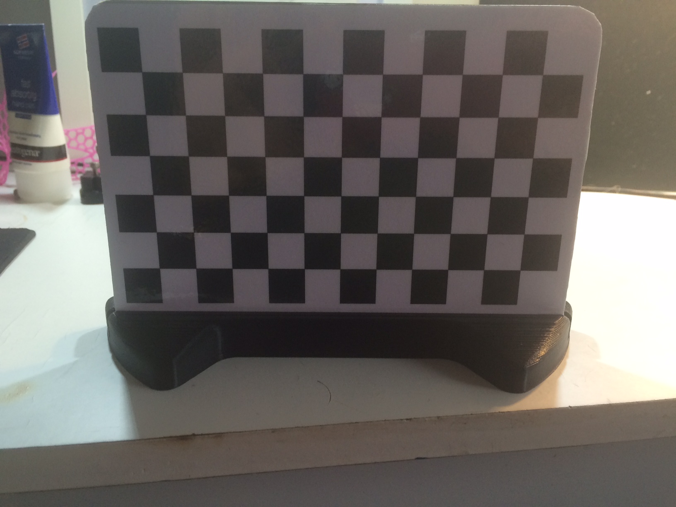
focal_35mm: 29
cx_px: 338
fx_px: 566
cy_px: 254
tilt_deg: -20.0
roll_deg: -3.5
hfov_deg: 61.7
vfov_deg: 48.2
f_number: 2.2
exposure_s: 1/33
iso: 50
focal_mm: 4.15
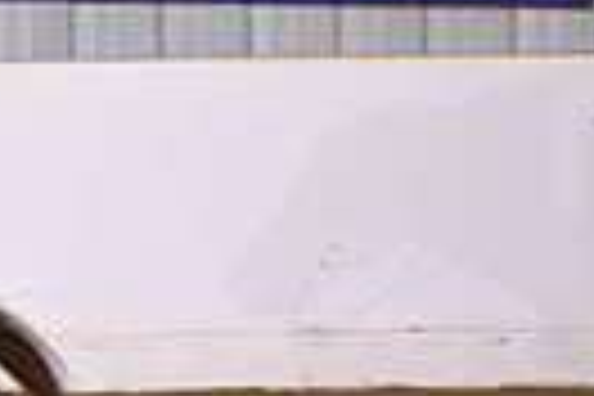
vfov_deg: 1.6
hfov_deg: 2.3
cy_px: -2
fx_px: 14552
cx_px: -644
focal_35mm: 882
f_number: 4
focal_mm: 200
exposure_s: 1/200
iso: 2000
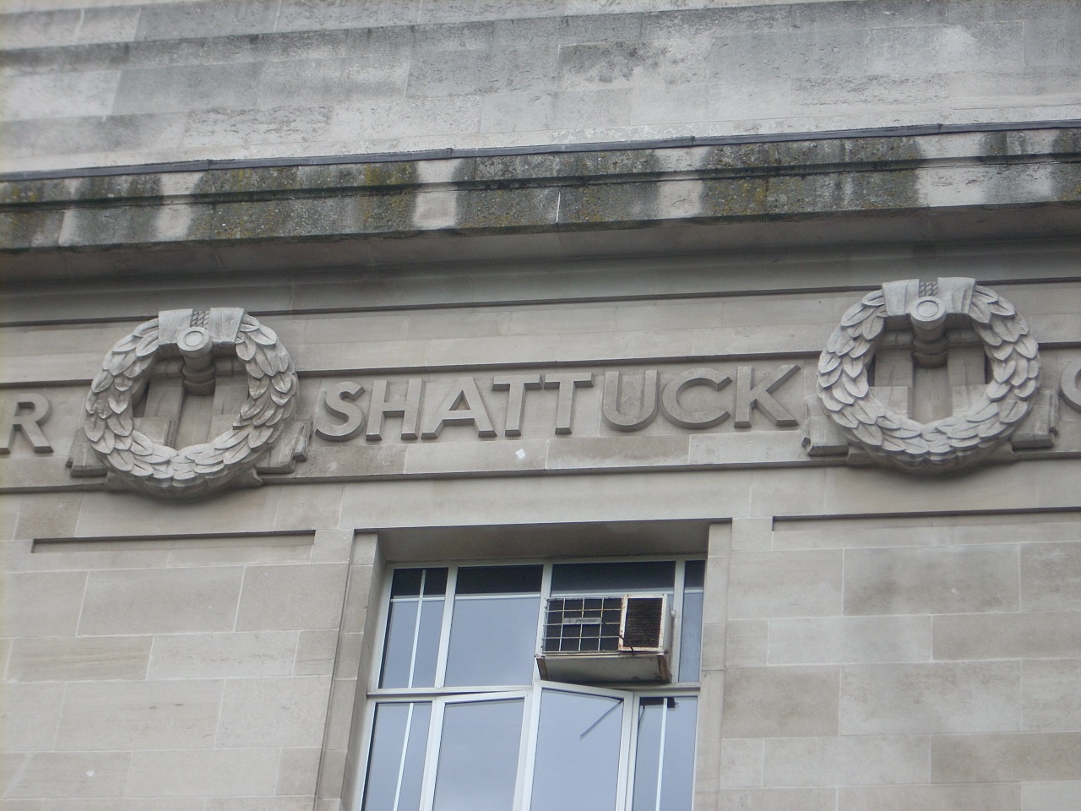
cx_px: 540
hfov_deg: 17.4
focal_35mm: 113
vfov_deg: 13.1
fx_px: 3529
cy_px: 406
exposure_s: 1/130
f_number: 5.2
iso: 64
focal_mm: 18.6
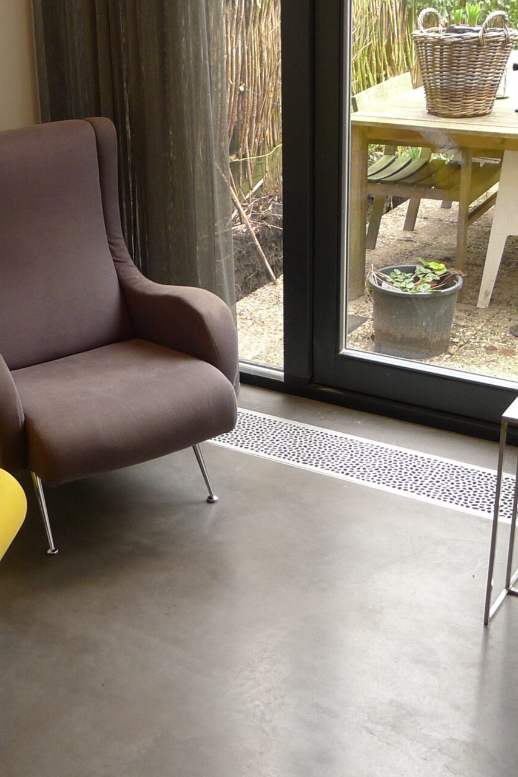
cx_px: 124
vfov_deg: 41.1
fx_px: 1035
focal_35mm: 48
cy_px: 363
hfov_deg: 27.7
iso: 200
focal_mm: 5.1
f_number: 2
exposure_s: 1/25
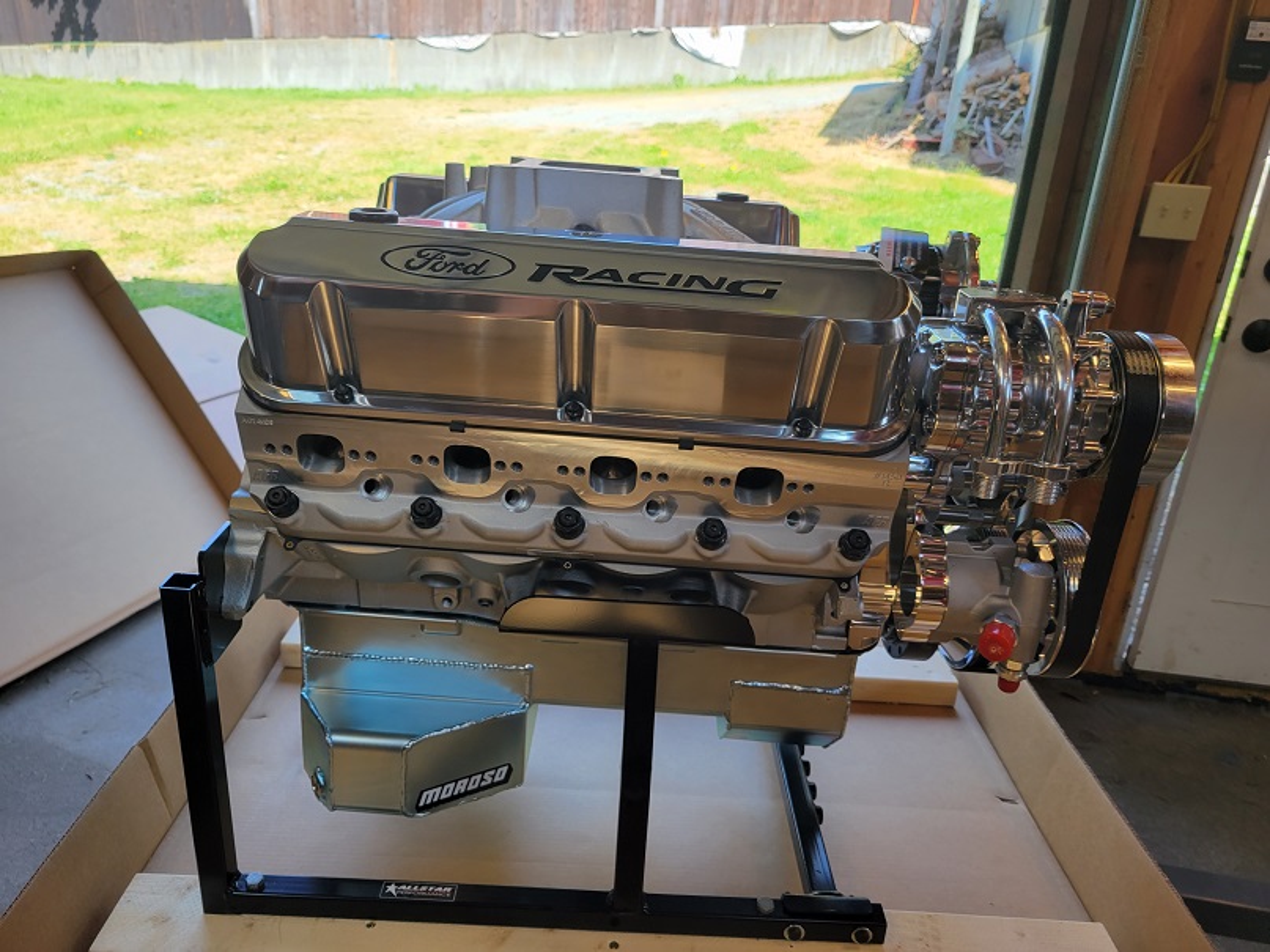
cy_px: 476
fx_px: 954
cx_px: 635
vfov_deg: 53.1
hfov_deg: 67.3
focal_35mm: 26
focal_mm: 5.4
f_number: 1.8
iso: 40
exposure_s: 1/197
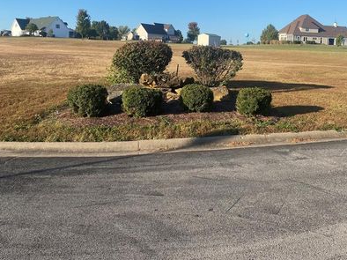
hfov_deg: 55.3
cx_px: 192
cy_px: 96
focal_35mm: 33
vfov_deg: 42.5
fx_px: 331
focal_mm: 4.25
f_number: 1.8
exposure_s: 1/1898
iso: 32
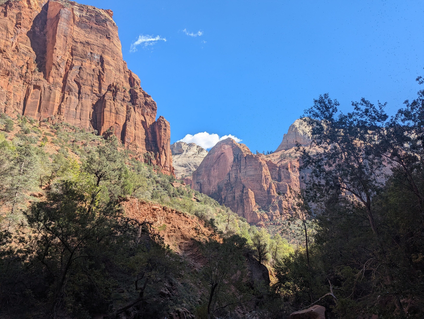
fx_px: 294
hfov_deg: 71.5
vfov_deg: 56.9
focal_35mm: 24
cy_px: 160
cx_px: 212
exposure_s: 1/1471
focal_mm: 6.81
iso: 52
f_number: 1.85
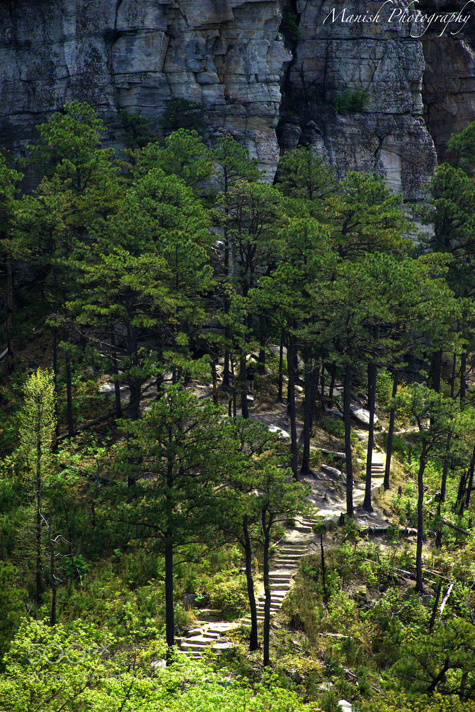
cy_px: 356
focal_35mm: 168
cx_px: 238
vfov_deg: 12.2
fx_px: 3322
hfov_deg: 8.2
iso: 500
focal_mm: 112
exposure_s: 1/2500
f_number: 8
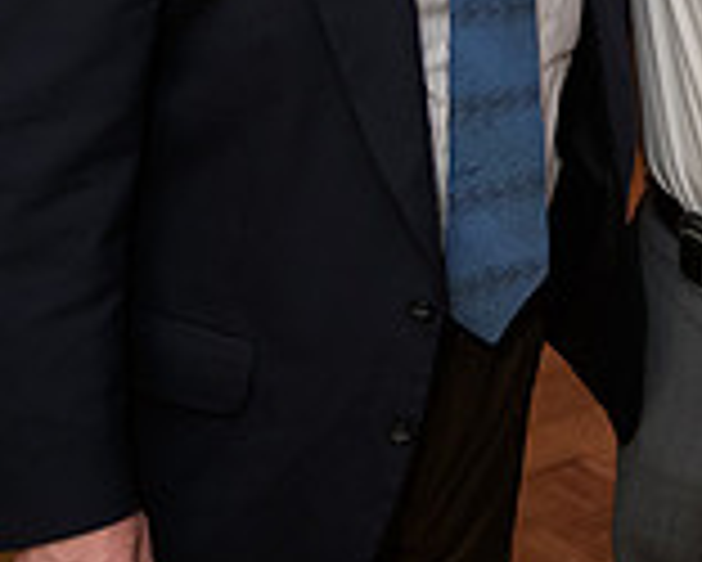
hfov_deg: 18.6
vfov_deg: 15.6
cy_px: -160
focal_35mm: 94
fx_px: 1954
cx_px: 976
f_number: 3.2
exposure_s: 1/125
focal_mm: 27
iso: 800
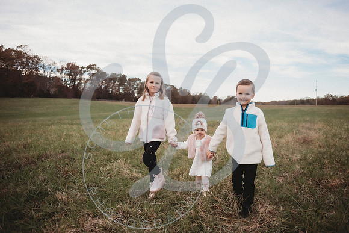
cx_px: 178
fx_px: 267
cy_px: 114
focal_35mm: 28
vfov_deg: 47.1
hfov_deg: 66.3
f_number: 2.8
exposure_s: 1/250
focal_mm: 27
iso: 250
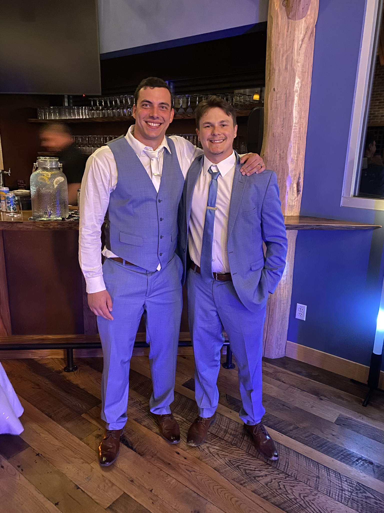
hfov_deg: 53.1
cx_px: 192
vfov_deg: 67.3
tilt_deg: -14.8
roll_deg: -2.2
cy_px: 256
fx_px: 385
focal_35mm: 26
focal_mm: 4.25
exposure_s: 1/8
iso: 500
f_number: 1.8
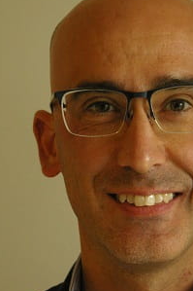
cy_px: 185
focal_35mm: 166
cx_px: 142
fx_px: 1336
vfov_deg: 12.4
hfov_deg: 8.3
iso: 1600
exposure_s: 1/90
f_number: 5.6
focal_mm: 55
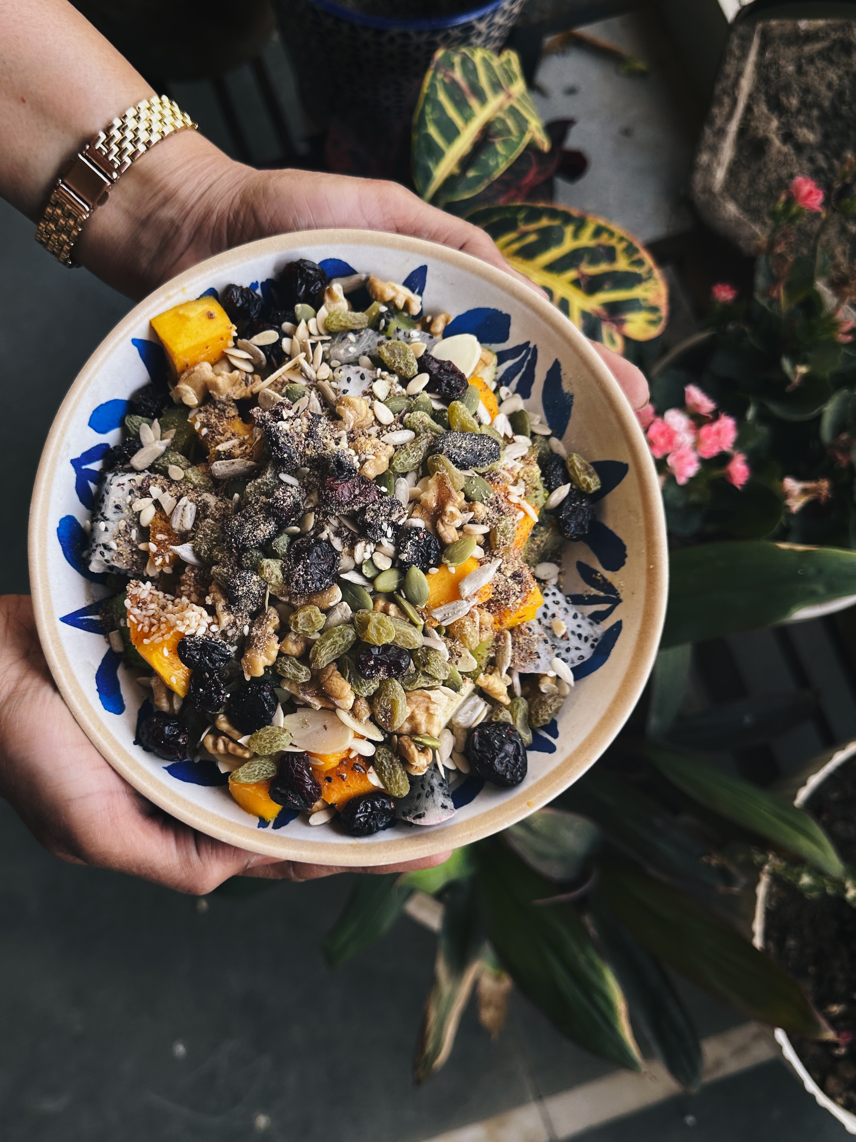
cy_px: 571
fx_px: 791
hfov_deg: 56.8
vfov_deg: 71.6
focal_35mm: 24
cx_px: 428
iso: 80
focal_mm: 6.86
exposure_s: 1/435
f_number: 1.78
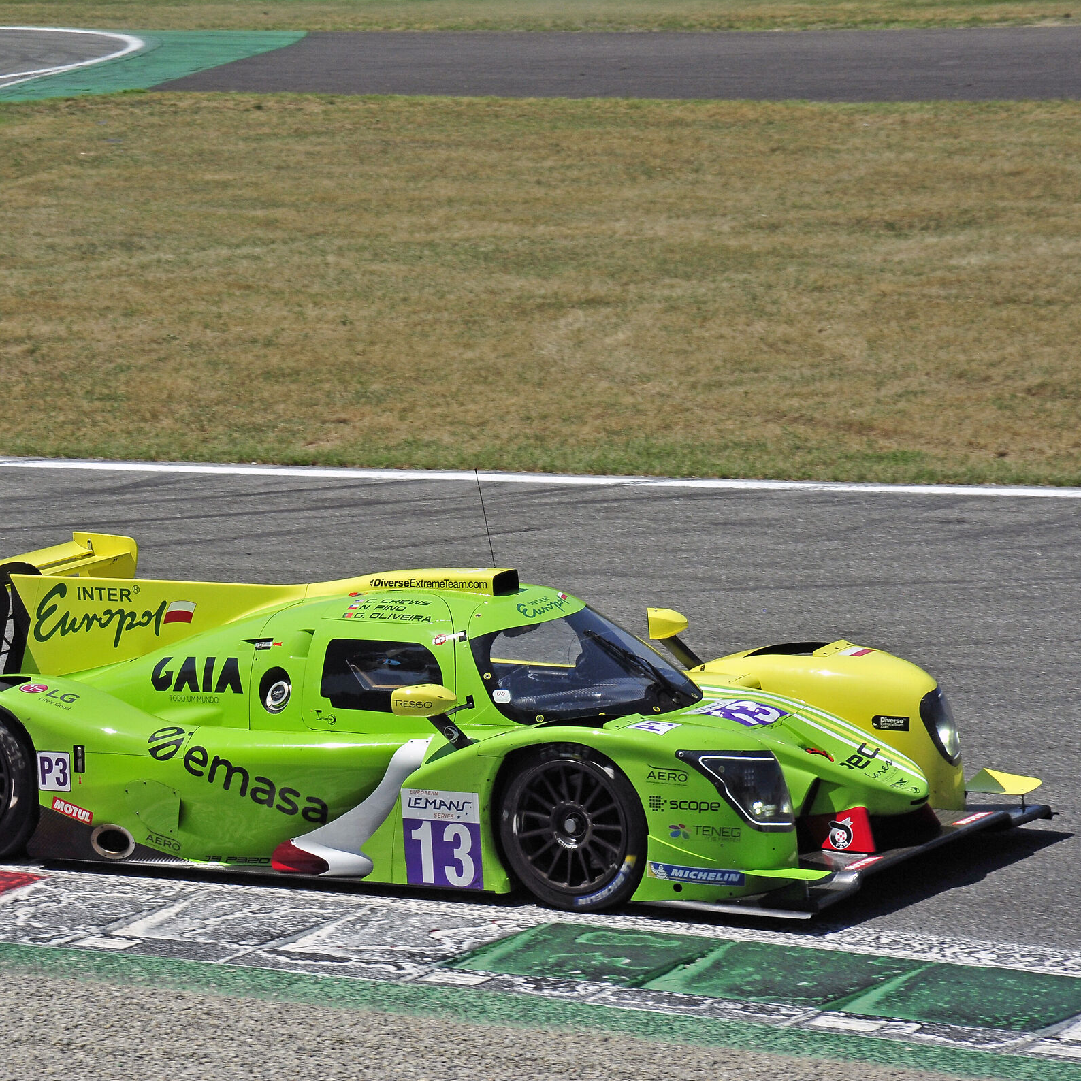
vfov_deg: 11.3
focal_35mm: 154
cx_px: 288
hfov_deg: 11.3
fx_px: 5441
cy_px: 542
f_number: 16
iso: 1600
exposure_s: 1/1600
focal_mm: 120
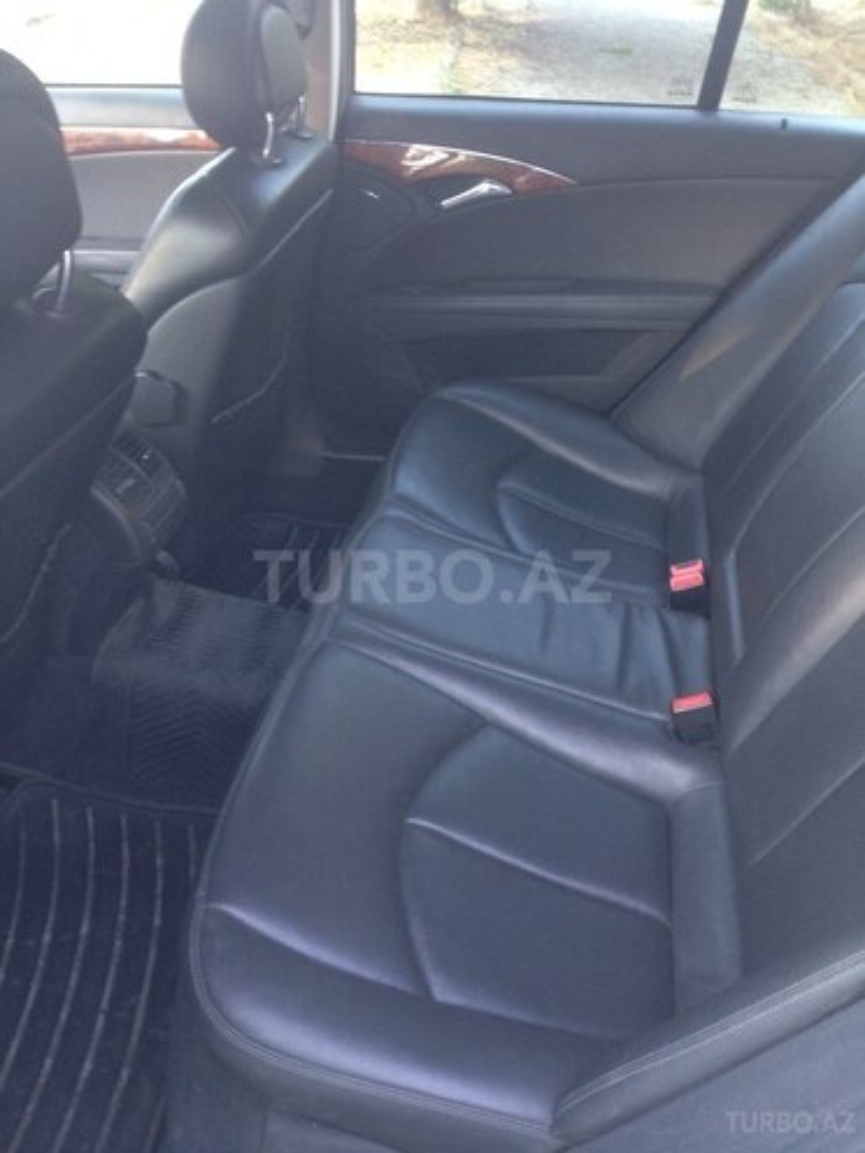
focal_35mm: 33
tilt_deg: -31.2
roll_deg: -7.2
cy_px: 576
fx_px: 1099
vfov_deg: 55.4
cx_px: 432
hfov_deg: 42.9
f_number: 2.4
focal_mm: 4.12
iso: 100
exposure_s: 1/20
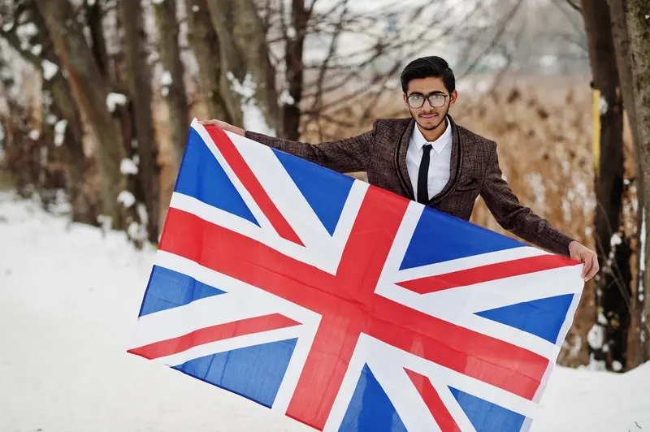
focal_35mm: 85
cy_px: 216
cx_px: 325
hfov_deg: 23.9
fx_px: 1533
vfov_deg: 16.0
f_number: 2.5
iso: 200
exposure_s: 1/800
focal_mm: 85
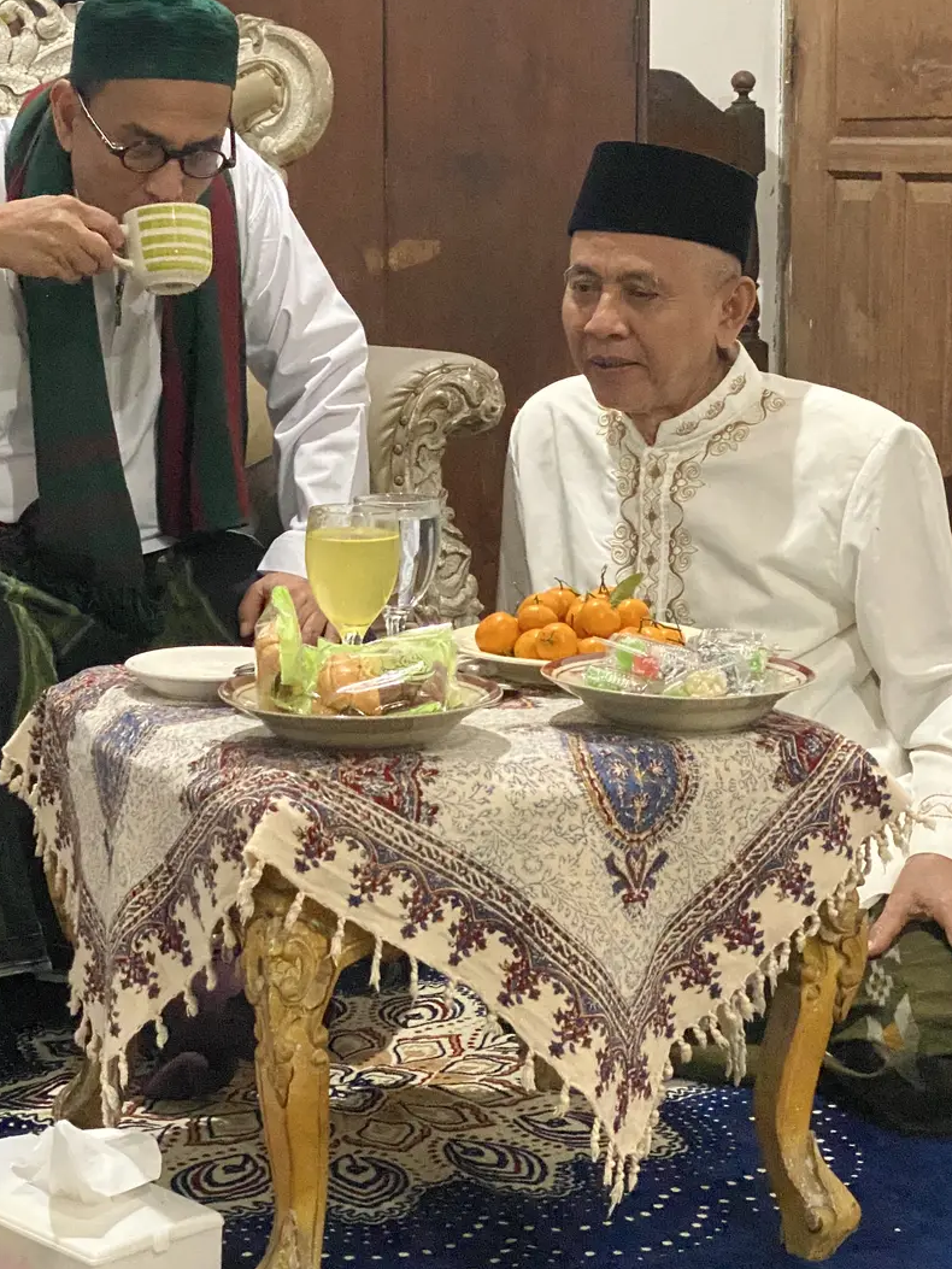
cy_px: 411
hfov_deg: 18.6
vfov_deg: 24.6
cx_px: 302
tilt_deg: -4.6
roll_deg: -0.5
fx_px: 2896
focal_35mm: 79
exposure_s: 1/41
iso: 640
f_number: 2
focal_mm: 6
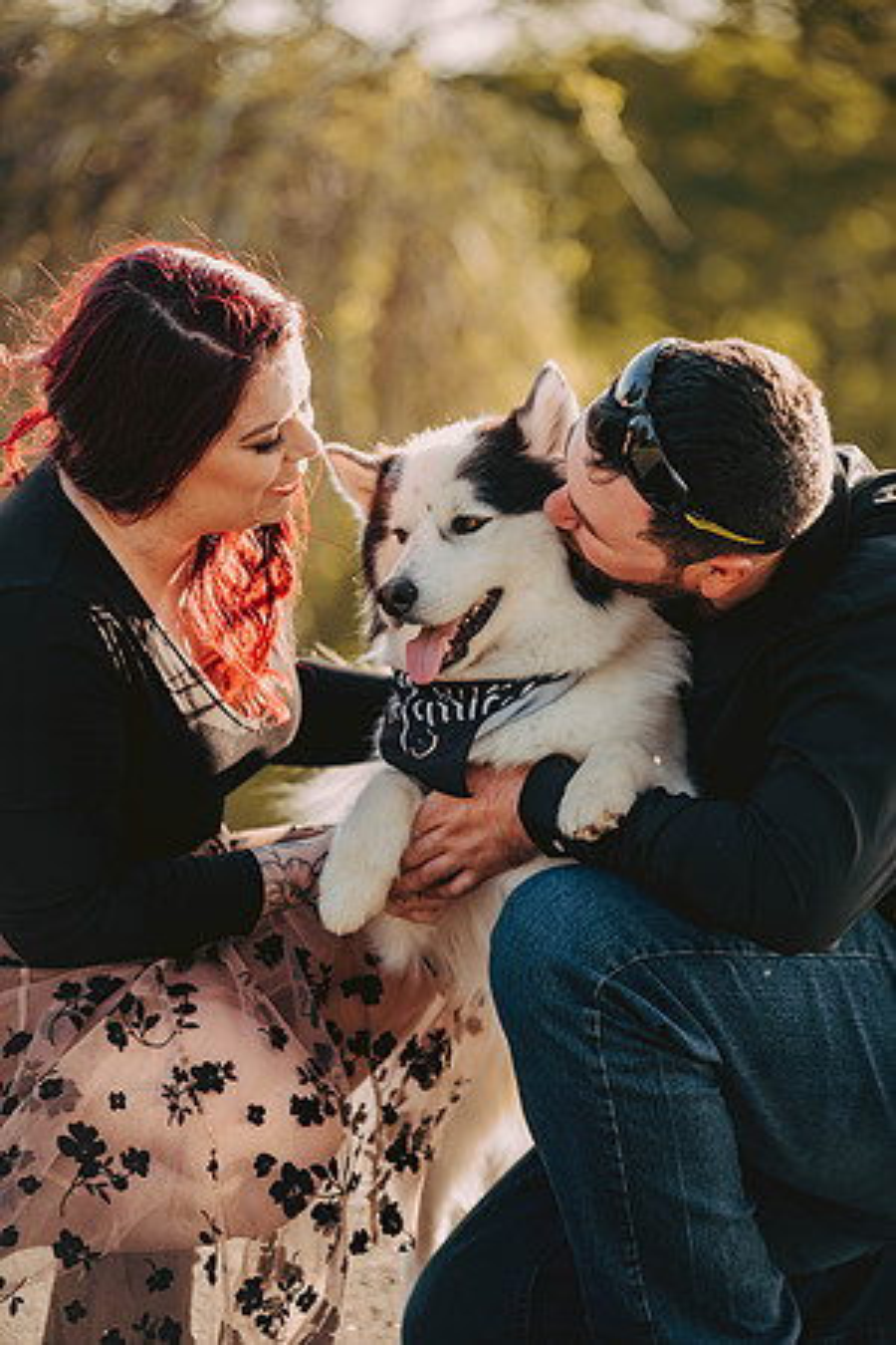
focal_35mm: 135
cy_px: 672
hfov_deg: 10.2
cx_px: 448
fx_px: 5040
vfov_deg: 15.2
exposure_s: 1/640
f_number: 2.8
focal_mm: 135
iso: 400
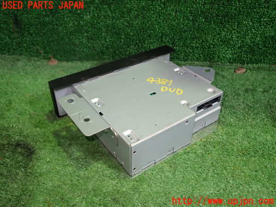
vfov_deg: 44.2
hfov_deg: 56.8
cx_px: 138
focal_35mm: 32
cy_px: 104
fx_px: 255
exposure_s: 1/30
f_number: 2.4
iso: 250
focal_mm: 5.79
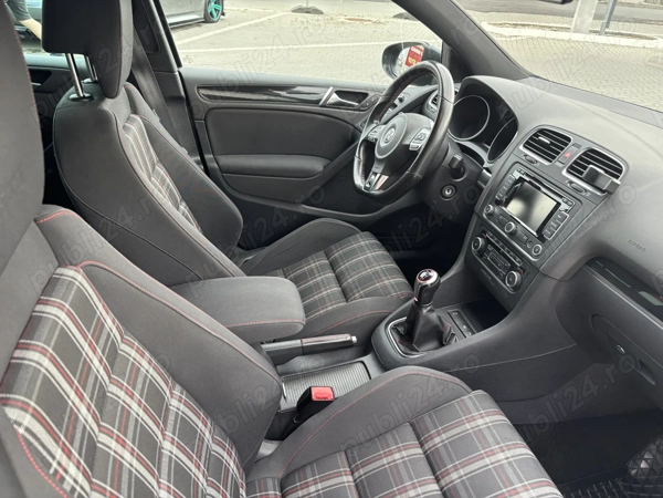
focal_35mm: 26
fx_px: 498
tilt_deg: -30.3
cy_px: 249
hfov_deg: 67.3
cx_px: 332
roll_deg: -3.3
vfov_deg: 53.1
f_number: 1.6
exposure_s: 1/117
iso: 125
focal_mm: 5.96
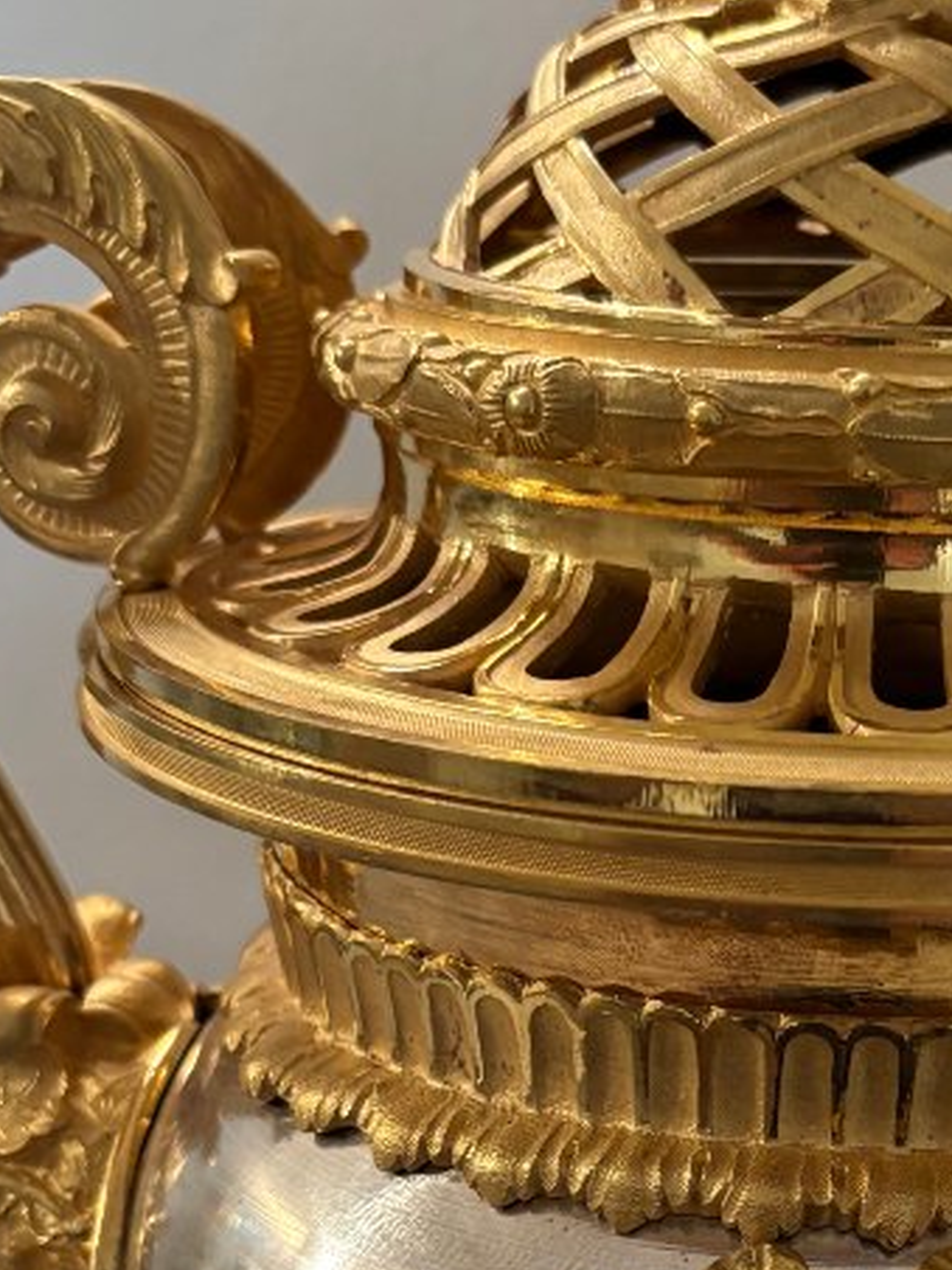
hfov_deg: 20.8
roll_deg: -3.0
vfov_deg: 27.5
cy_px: 1054
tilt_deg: -20.3
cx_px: 873
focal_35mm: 69
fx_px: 2530
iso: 500
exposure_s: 1/50
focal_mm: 5.96
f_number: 1.6
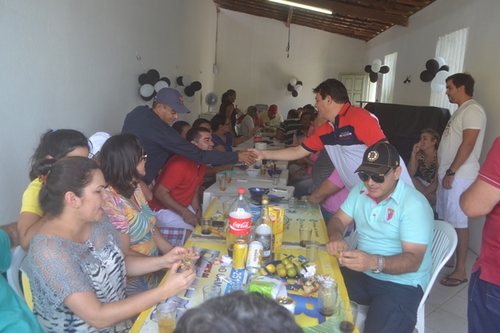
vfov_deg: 48.0
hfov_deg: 67.4
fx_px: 375
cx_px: 250
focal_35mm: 27
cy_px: 166
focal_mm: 18
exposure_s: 1/100
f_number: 5
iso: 400
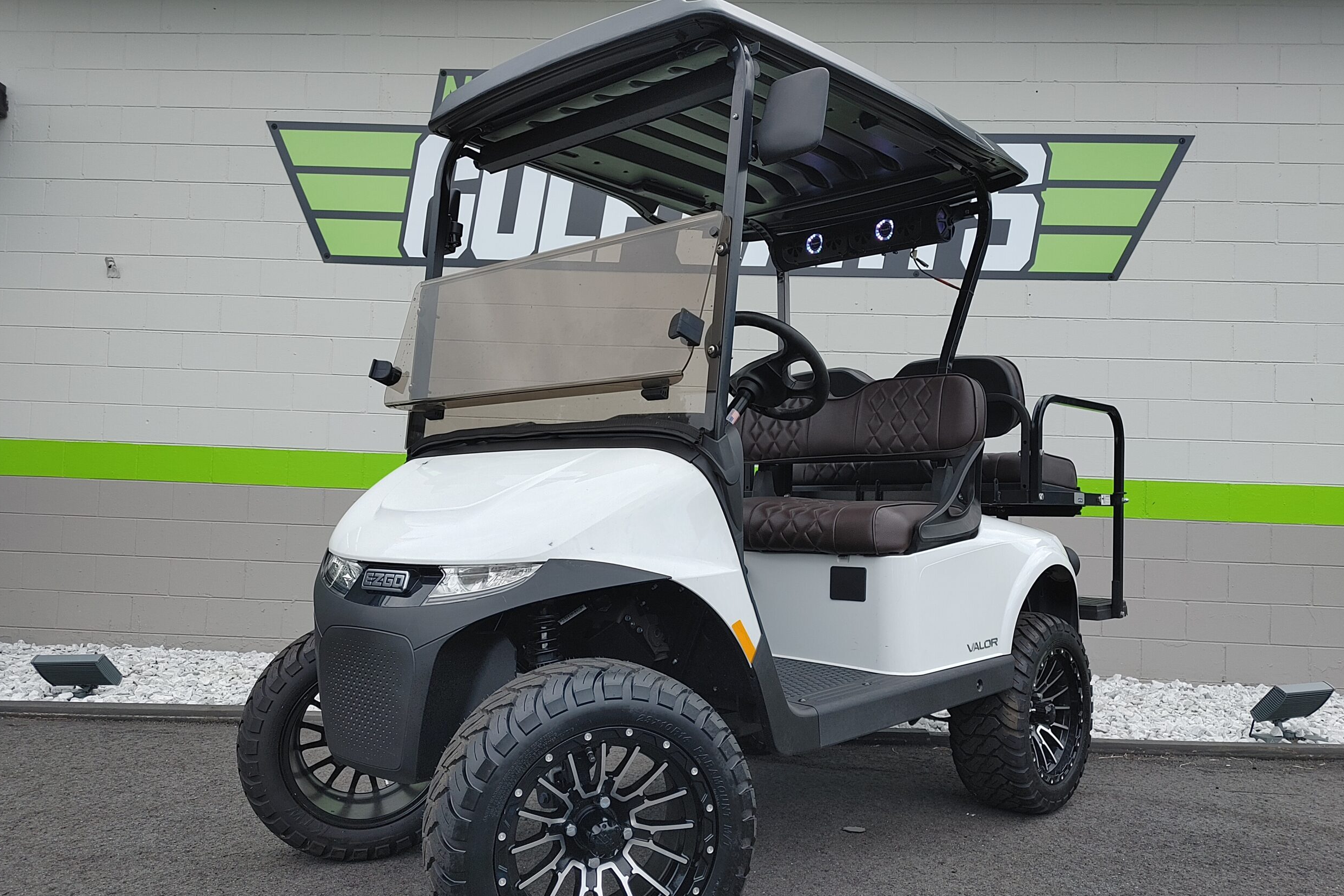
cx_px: 682
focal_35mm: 28
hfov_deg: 65.5
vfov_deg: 46.3
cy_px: 504
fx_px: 1045
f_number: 1.8
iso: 50
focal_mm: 4.81
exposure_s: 1/719
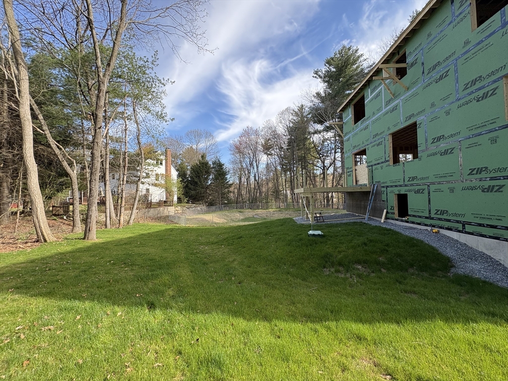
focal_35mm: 14
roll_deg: +1.2
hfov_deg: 102.1
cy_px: 190
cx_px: 254
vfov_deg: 85.7
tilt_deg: +1.9
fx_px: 205
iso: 40
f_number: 2.2
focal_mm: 2.22
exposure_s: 1/366
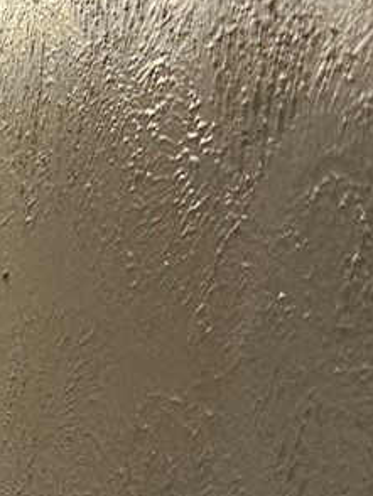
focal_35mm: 160
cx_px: -488
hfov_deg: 8.6
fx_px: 2295
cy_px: 1129
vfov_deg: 10.8
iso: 250
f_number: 1.8
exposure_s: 1/120
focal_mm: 5.4
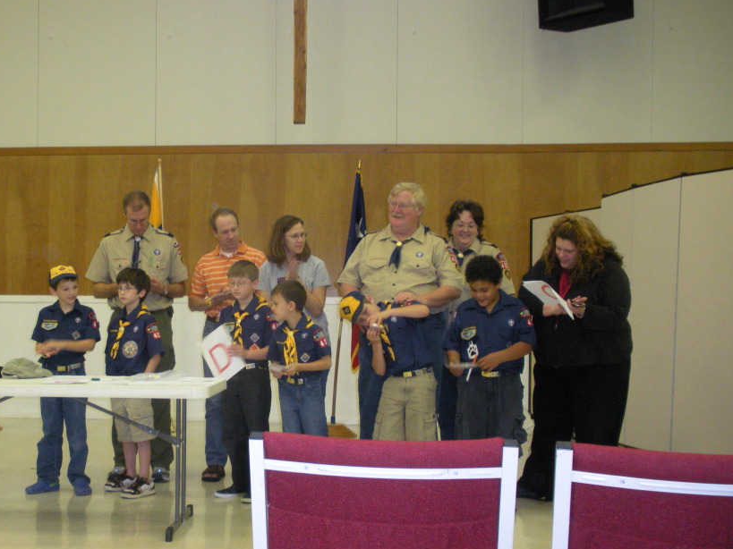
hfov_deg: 41.8
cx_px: 277
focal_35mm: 45
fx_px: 953
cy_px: 312
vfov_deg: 32.1
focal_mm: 6.3
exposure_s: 1/31.1
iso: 287
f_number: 3.5
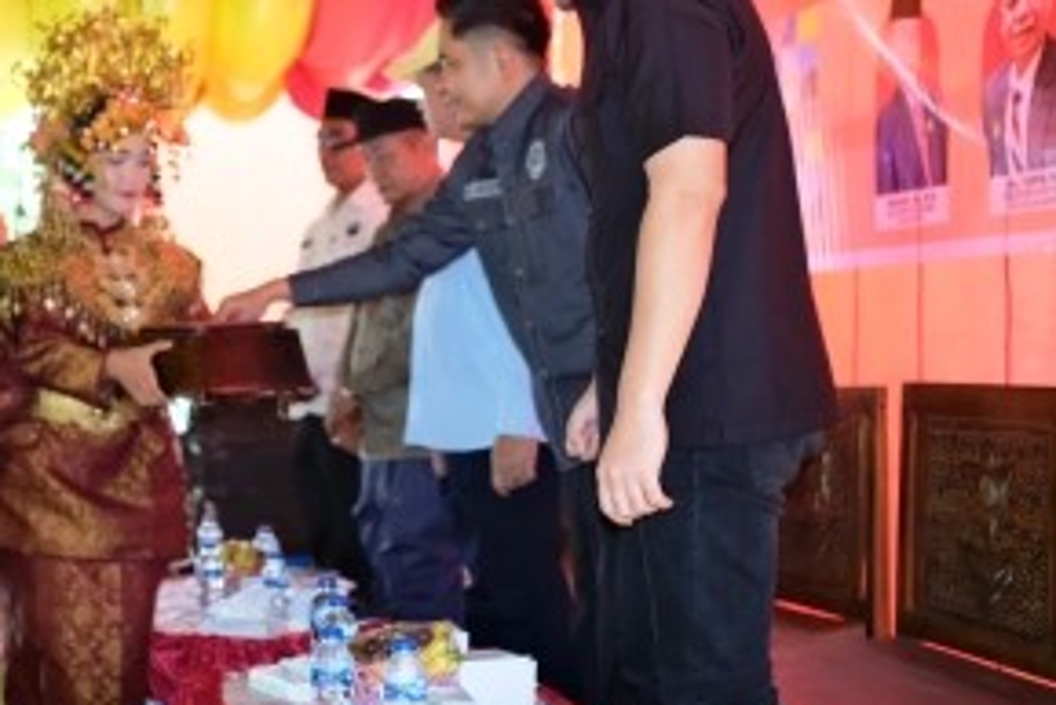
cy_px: 195
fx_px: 1731
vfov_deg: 22.8
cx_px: 259
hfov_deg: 33.2
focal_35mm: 59
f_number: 1.7
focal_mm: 25
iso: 1600
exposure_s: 1/60
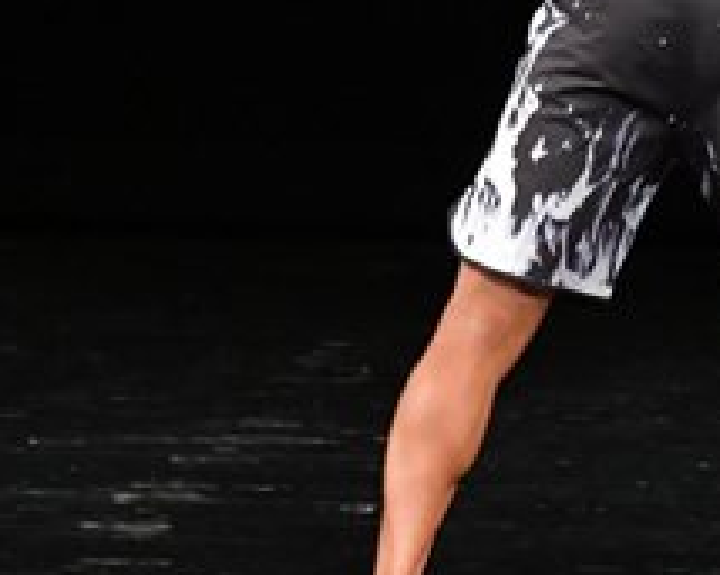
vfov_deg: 1.6
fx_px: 20639
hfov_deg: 2.0
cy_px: -24
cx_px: 675
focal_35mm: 969
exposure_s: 1/400
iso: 3200
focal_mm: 190
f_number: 5.6
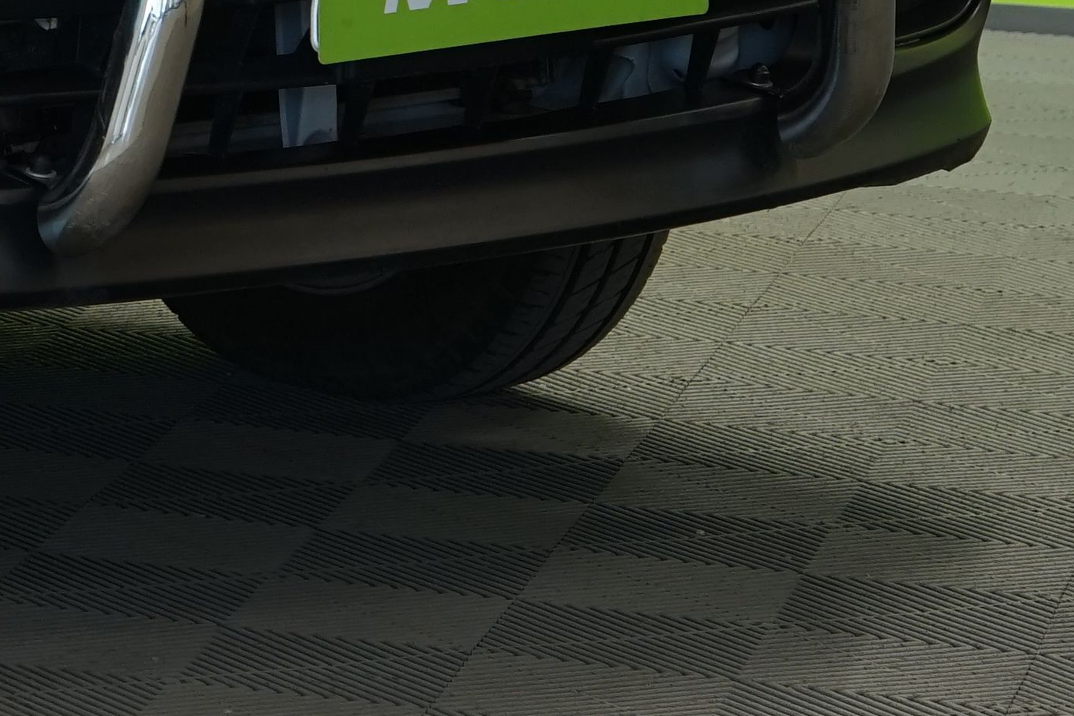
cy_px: -605
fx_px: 7428
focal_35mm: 249
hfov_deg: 7.9
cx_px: -981
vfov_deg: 5.4
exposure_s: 1/15
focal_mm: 58
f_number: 5.6
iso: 500
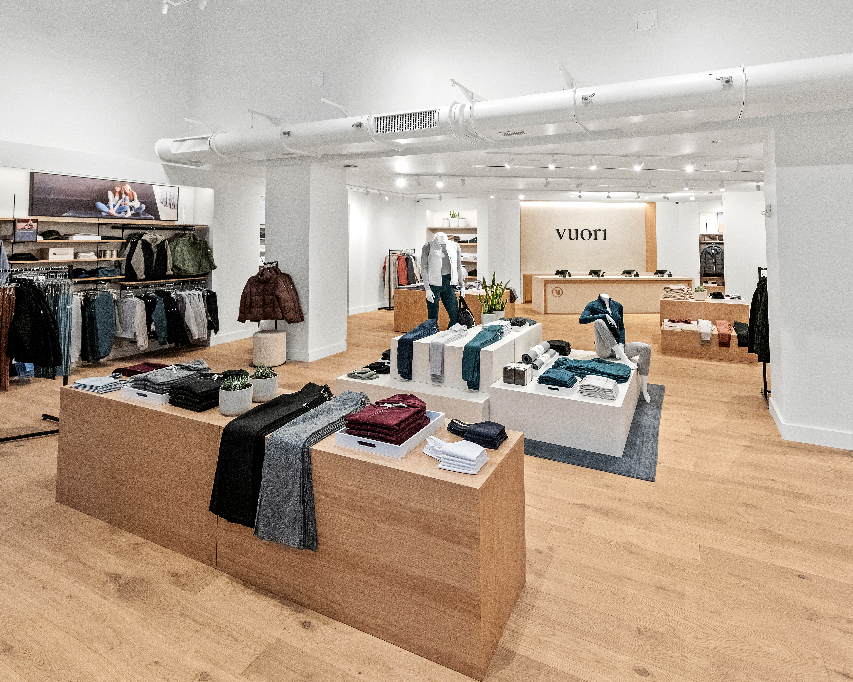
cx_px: 379
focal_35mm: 16
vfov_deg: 80.4
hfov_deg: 92.7
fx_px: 404
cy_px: 339
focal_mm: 14
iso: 1600
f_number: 3.5
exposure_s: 1/200
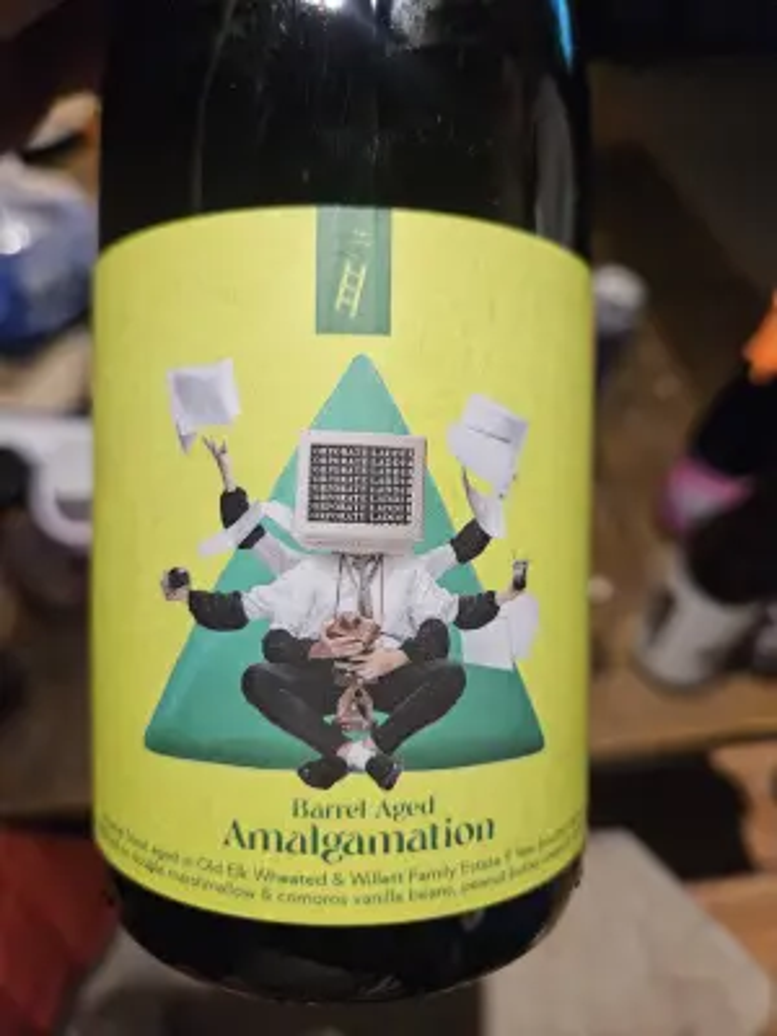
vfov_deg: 73.9
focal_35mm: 23
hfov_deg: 58.9
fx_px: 688
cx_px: 388
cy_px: 518
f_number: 1.8
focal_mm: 5.4
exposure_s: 1/120
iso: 640
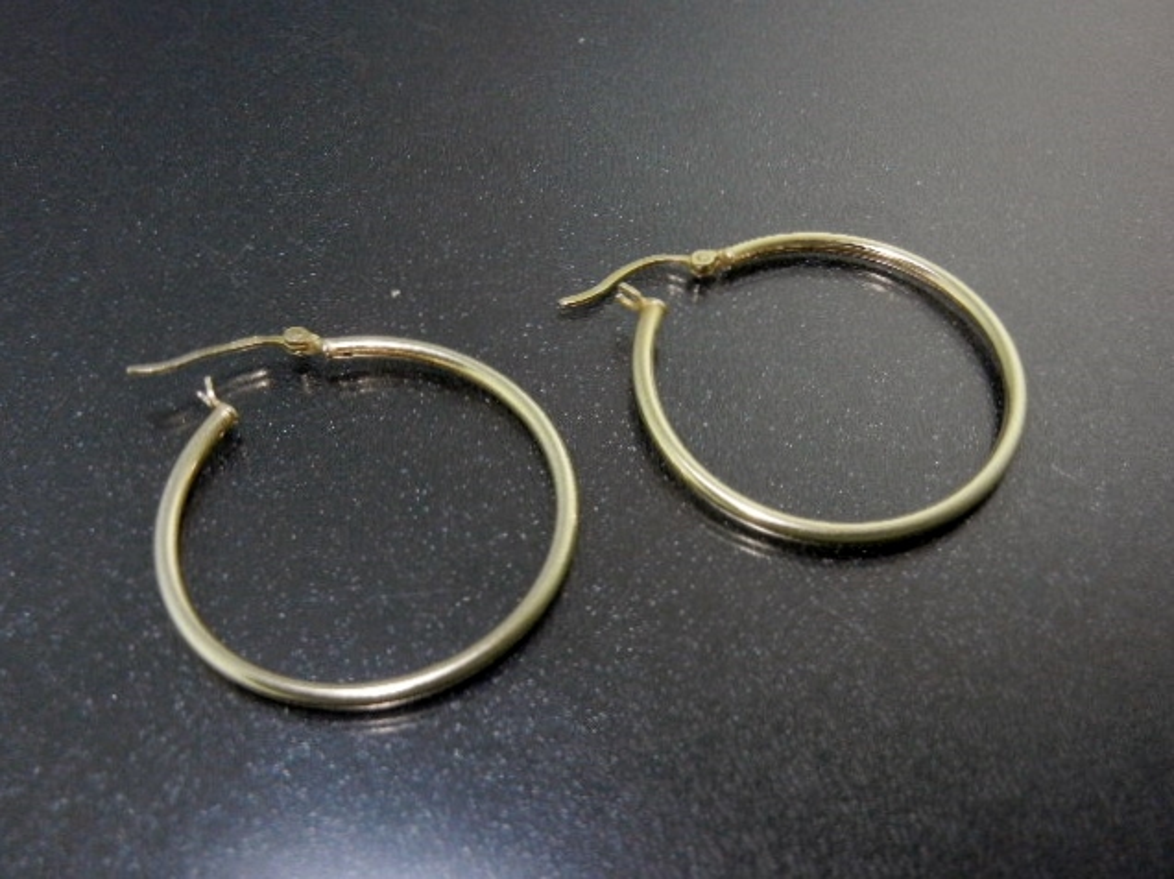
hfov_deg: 47.9
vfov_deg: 36.8
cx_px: 587
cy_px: 440
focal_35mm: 39
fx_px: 1322
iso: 800
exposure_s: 1/30
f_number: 7.4
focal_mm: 7.1
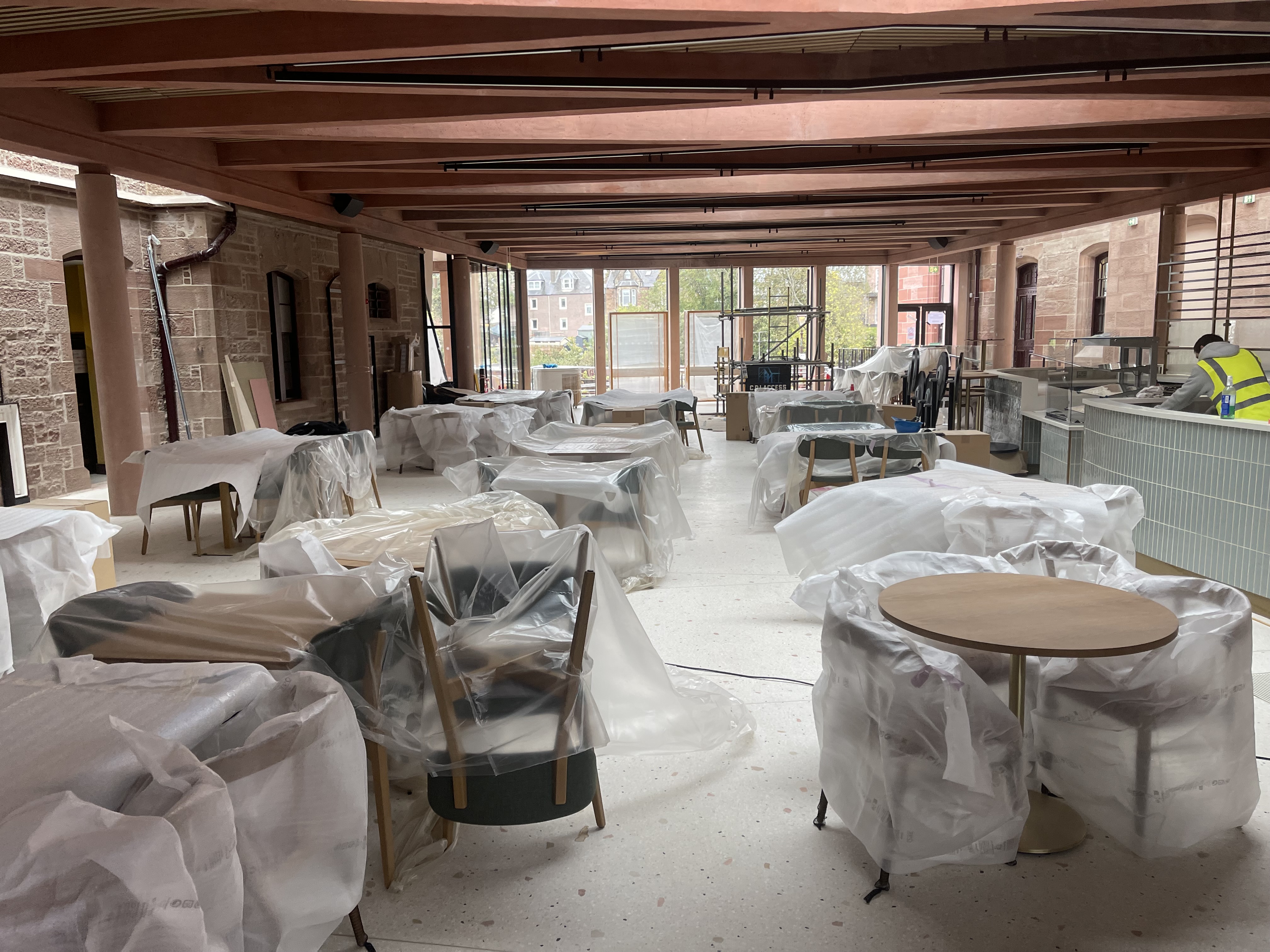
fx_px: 917
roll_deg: +0.1
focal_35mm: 25
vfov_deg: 54.9
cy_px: 476
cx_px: 635
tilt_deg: -7.9
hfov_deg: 69.4
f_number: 1.6
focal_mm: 5.1
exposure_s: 1/121
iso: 125
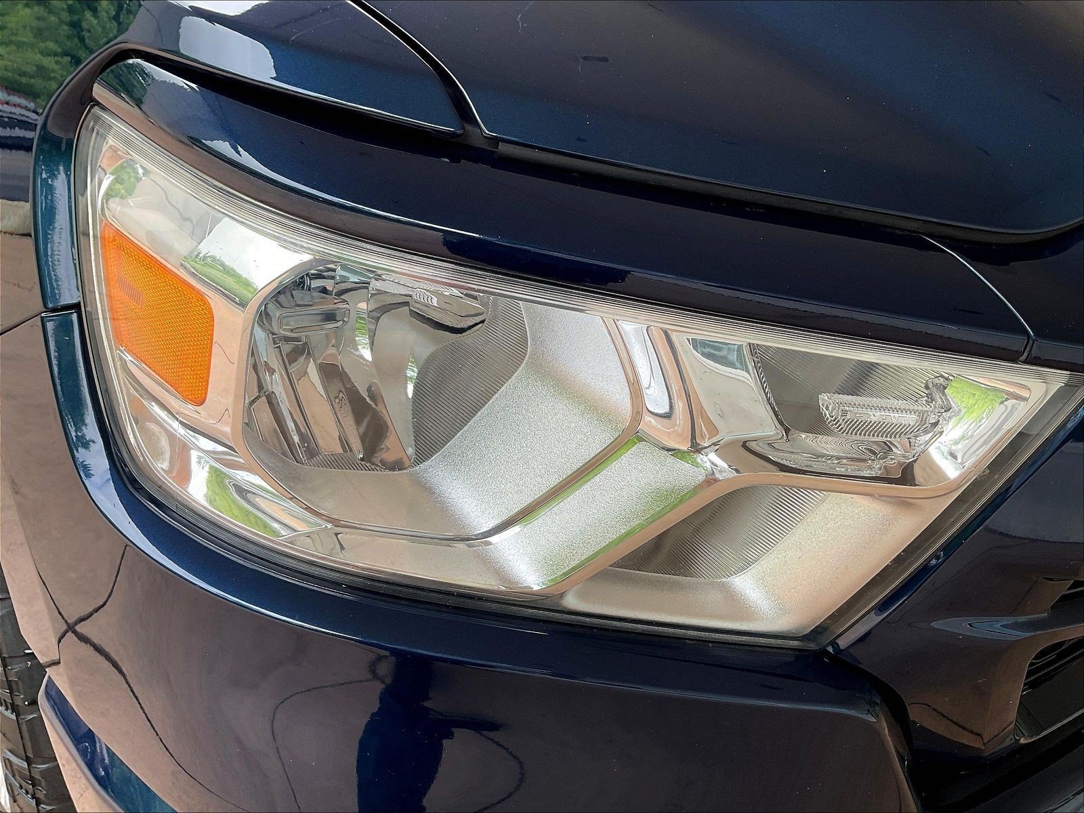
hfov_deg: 61.7
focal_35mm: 29
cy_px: 406
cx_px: 542
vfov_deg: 48.2
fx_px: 908
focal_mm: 3
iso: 16
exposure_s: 1/229
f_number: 1.8
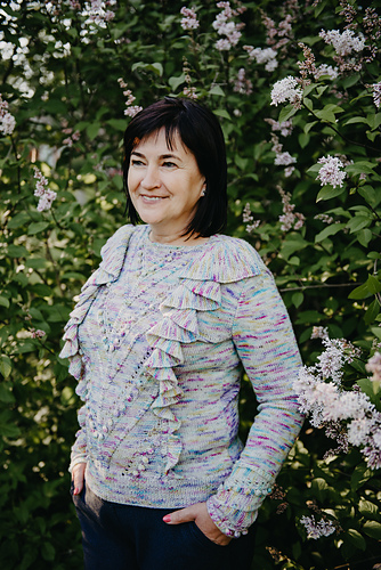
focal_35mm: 48
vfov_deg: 41.1
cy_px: 285
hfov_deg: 28.1
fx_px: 761
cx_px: 190
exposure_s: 1/640
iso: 160
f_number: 2.8
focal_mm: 48
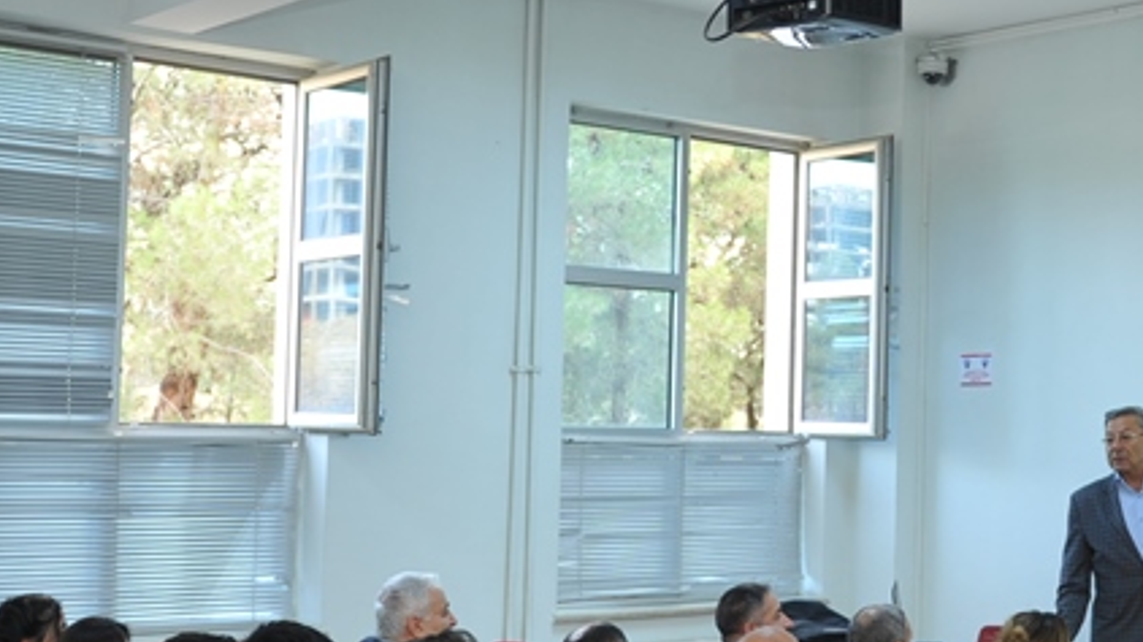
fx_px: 1848
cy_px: 306
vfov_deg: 19.7
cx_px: 980
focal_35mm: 61
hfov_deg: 33.0
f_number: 2.8
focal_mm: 24
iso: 250
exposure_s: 1/100
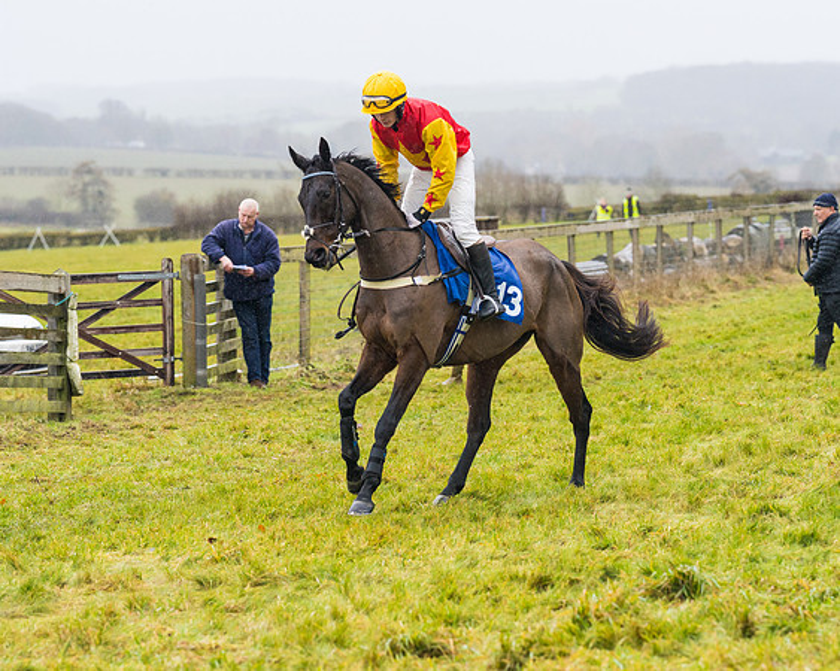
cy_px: 356
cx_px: 415
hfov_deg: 12.0
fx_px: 4009
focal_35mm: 161
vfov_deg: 9.6
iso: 800
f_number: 4
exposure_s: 1/1000
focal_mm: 135
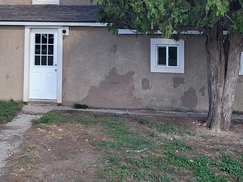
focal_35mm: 60
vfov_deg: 23.6
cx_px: 66
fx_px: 421
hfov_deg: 31.7
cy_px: 11
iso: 40
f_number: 1.8
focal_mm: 5.4
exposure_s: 1/1102
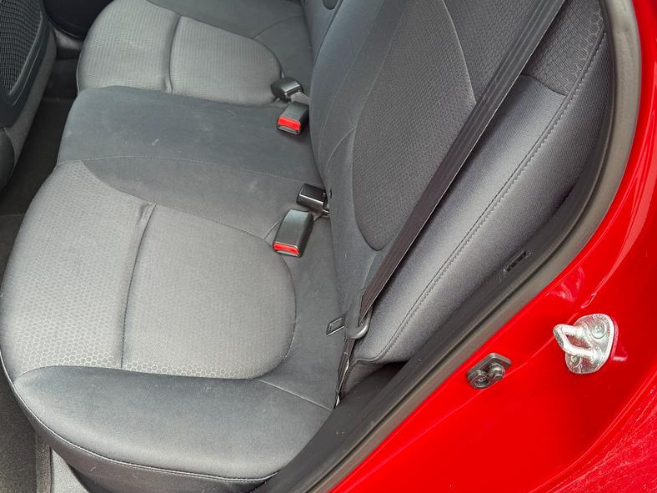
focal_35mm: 39
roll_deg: +3.0
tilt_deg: -32.8
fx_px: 740
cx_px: 281
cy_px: 184
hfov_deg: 47.7
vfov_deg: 36.6
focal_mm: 6.76
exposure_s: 1/261
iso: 100
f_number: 1.78
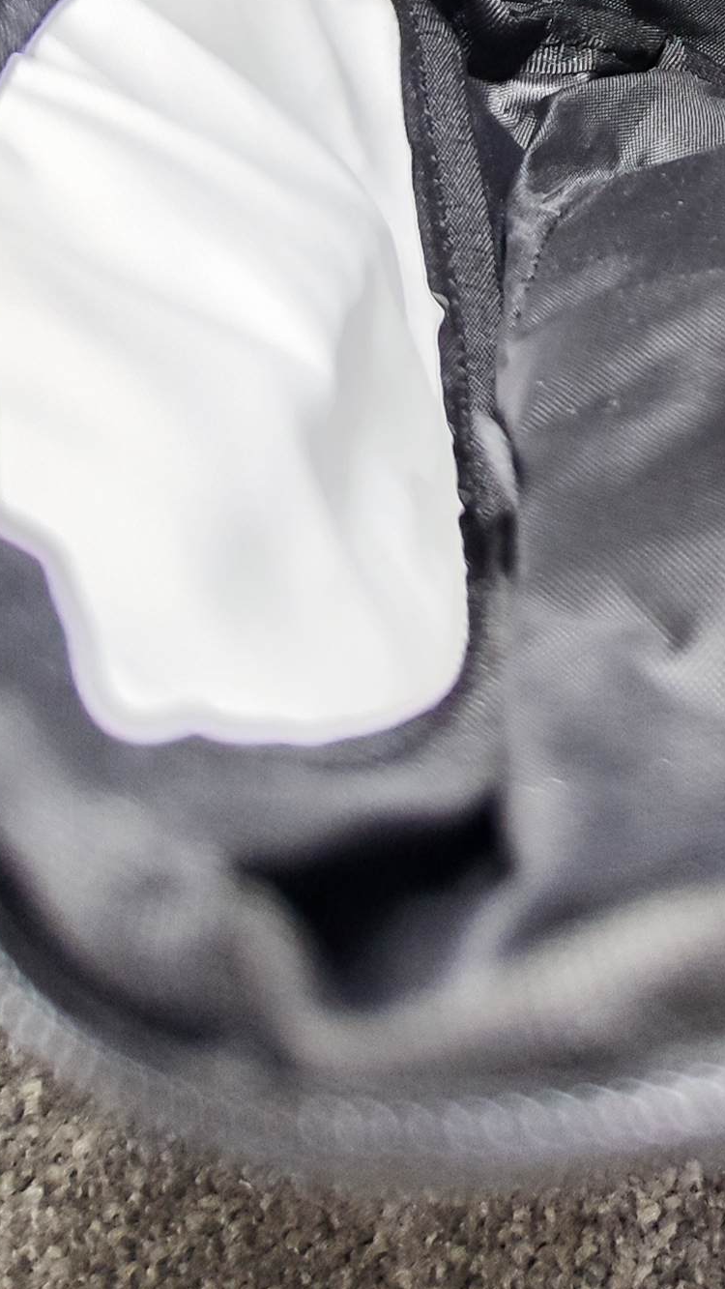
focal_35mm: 77
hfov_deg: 14.6
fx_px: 2631
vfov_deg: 23.3
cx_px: 1085
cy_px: -517
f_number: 1.69
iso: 279
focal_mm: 7.01
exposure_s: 1/100
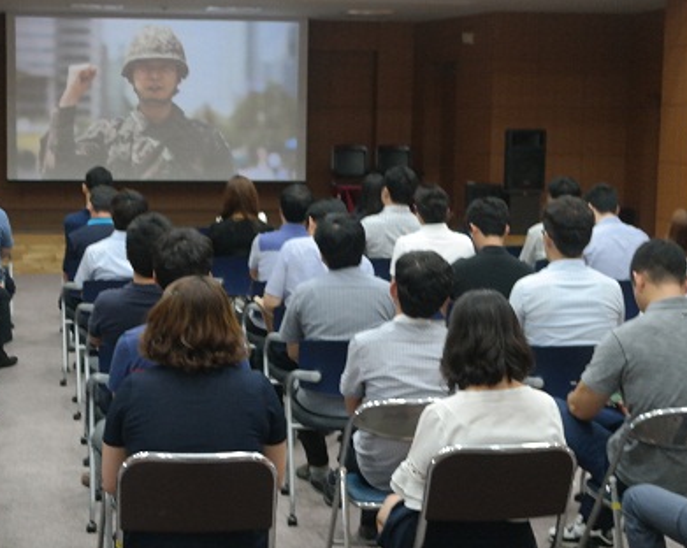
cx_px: 221
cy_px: 253
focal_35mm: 62
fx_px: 1259
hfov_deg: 30.3
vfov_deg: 24.6
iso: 1600
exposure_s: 1/50
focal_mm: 28
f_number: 4
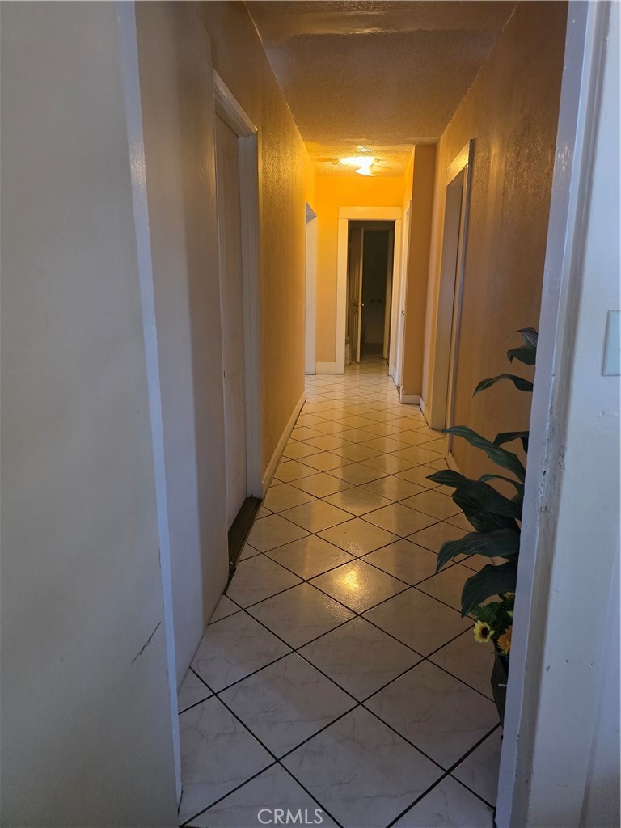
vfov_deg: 73.9
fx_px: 550
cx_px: 310
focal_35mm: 23
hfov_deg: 58.9
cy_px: 414
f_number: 1.7
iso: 1250
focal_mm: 6.3
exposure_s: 1/120
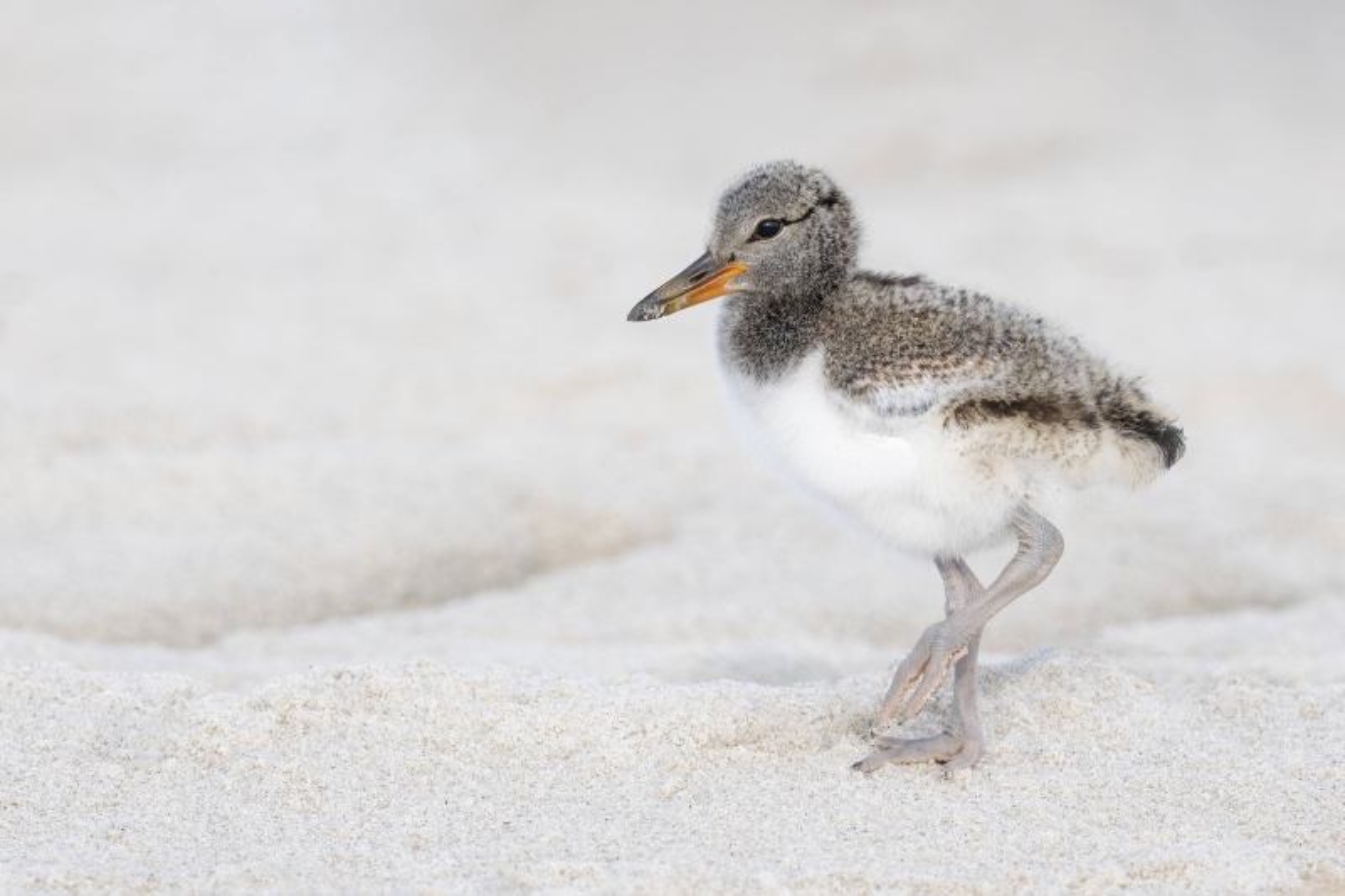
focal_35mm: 778
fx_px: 29059
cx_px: 672
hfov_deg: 2.7
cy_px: 448
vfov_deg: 1.8
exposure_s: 1/1600
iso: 2500
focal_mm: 519
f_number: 8
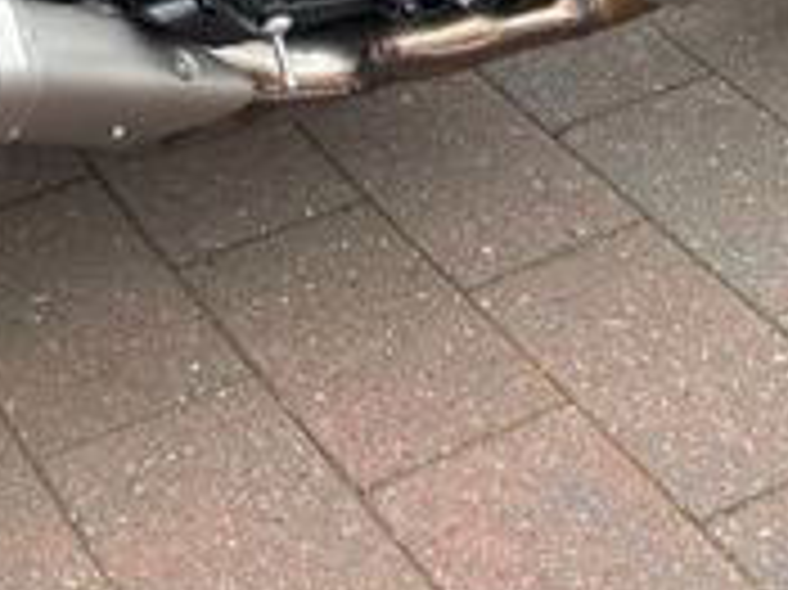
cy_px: -432
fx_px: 2161
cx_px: 216
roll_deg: +1.0
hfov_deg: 20.5
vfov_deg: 14.0
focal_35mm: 95
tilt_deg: -20.7
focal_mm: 5.96
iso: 40
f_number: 1.6
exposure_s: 1/236
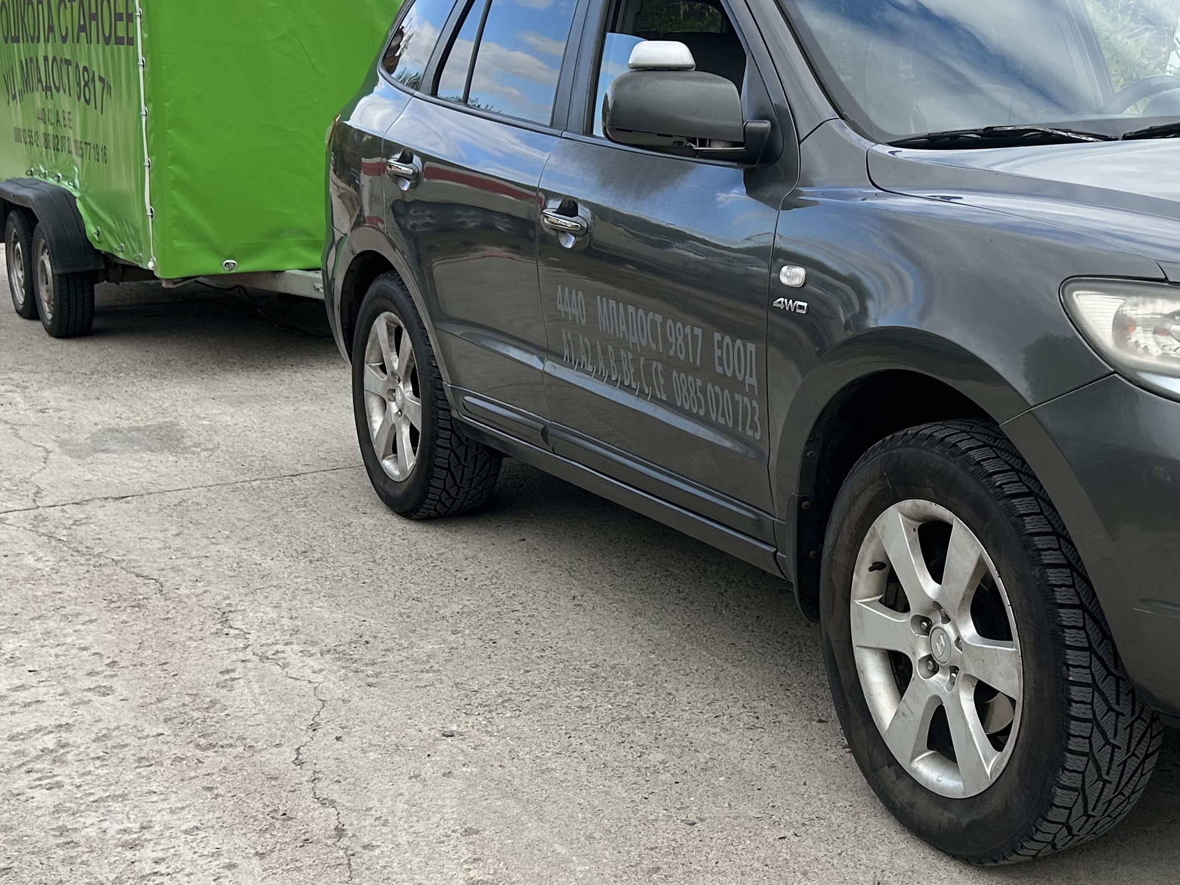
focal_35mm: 51
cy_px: 414
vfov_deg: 28.6
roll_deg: -0.9
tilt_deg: -12.4
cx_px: 888
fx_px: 1739
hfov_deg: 36.6
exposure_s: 1/1068
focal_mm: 5.7
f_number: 1.5
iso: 50
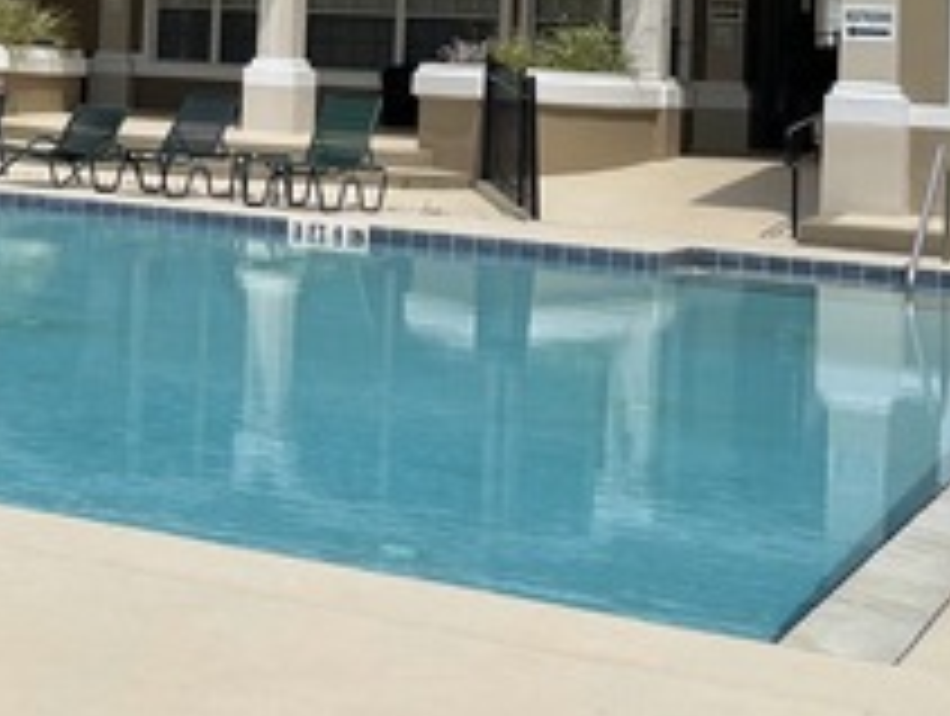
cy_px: -63
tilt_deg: +1.5
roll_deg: -3.1
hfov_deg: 22.0
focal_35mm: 82
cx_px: -191
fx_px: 2254
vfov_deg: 17.5
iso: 32
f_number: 1.6
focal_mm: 5.1
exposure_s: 1/7407
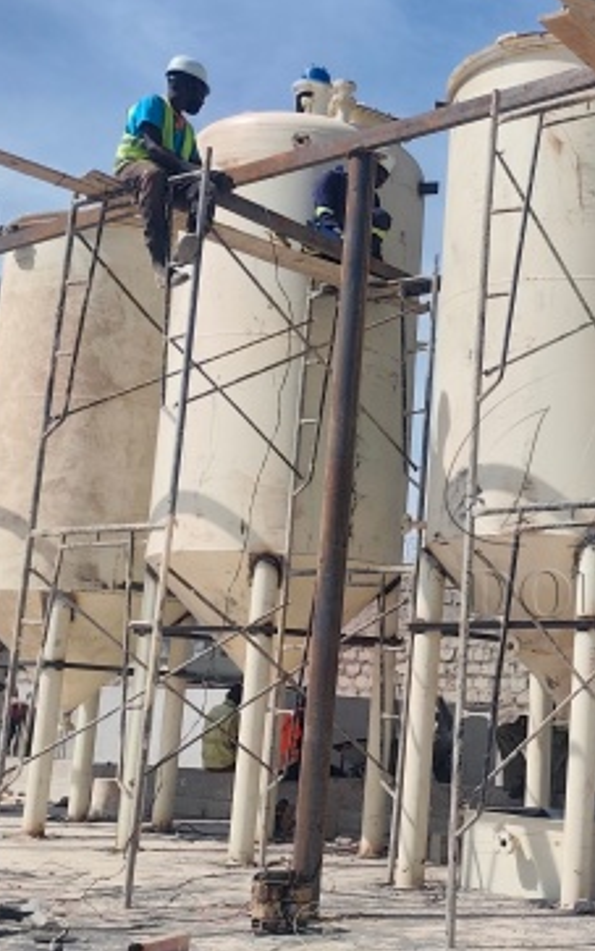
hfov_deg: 25.1
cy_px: 476
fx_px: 1271
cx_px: 590
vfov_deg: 41.0
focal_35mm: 49
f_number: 1.6
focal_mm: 5.84
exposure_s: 1/4846
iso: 50
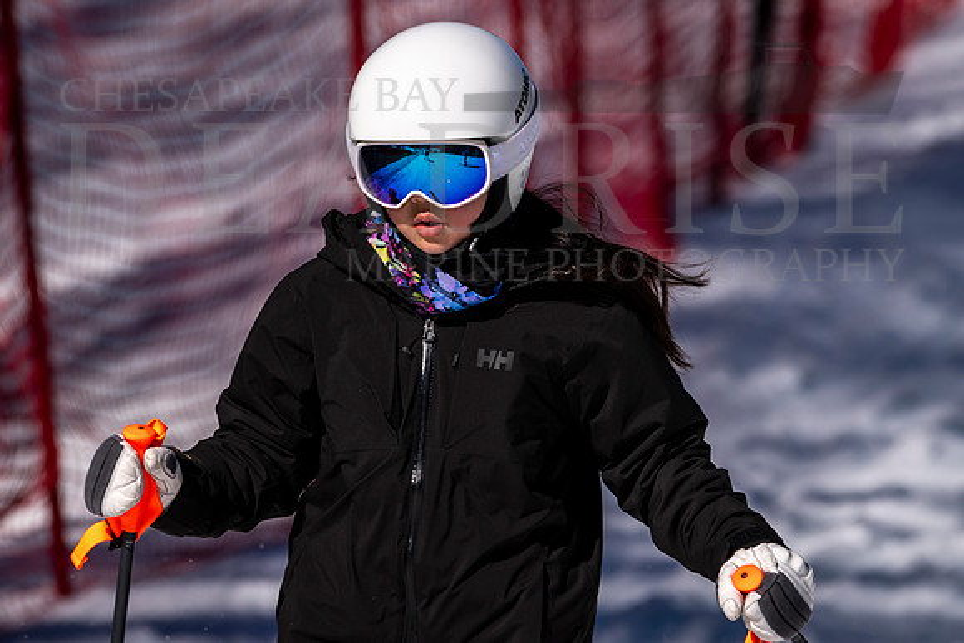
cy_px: 292
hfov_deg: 3.9
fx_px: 13999
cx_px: 601
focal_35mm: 523
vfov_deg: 2.6
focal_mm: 400
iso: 200
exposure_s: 1/2000
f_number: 8
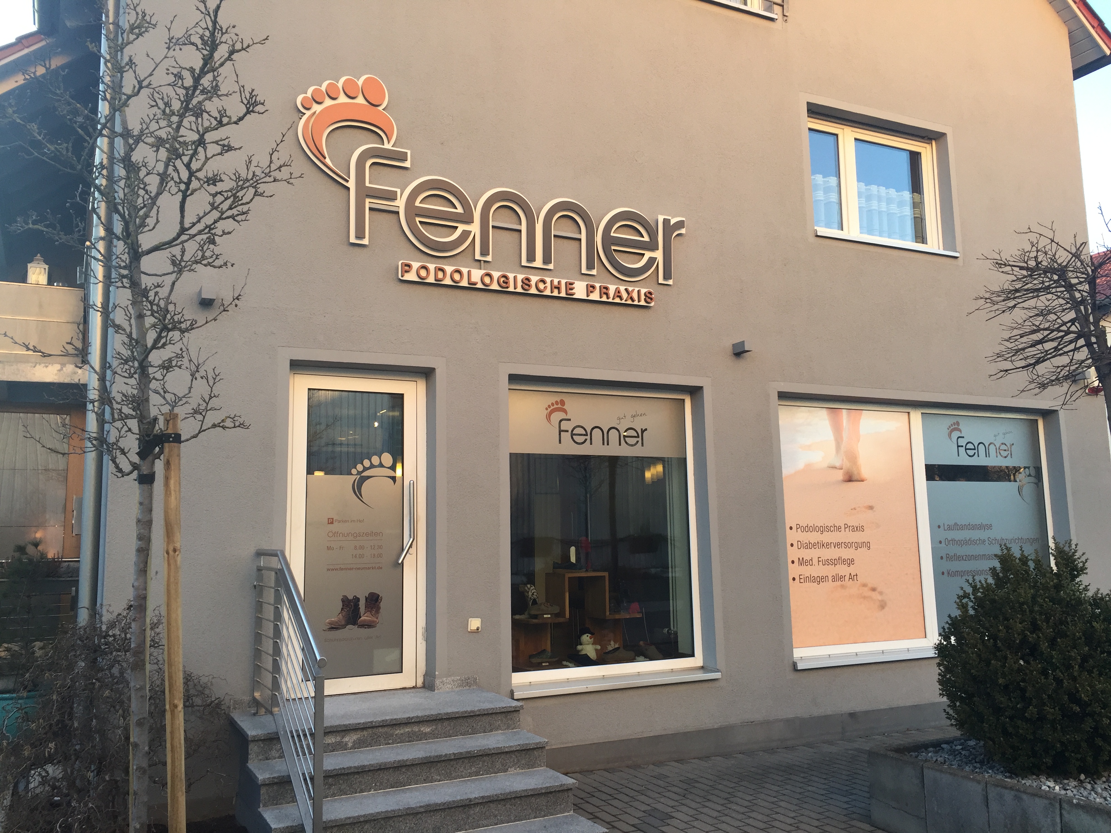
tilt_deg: +7.7
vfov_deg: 48.2
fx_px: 931
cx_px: 556
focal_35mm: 29
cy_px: 416
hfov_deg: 61.7
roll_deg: +1.4
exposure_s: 1/100
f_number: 2.2
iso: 50
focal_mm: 4.15
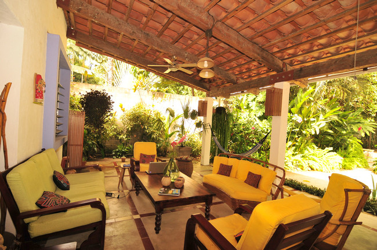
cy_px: 125
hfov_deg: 95.0
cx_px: 188
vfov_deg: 71.9
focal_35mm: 16
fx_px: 173
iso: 320
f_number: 4
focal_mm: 11
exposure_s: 1/200
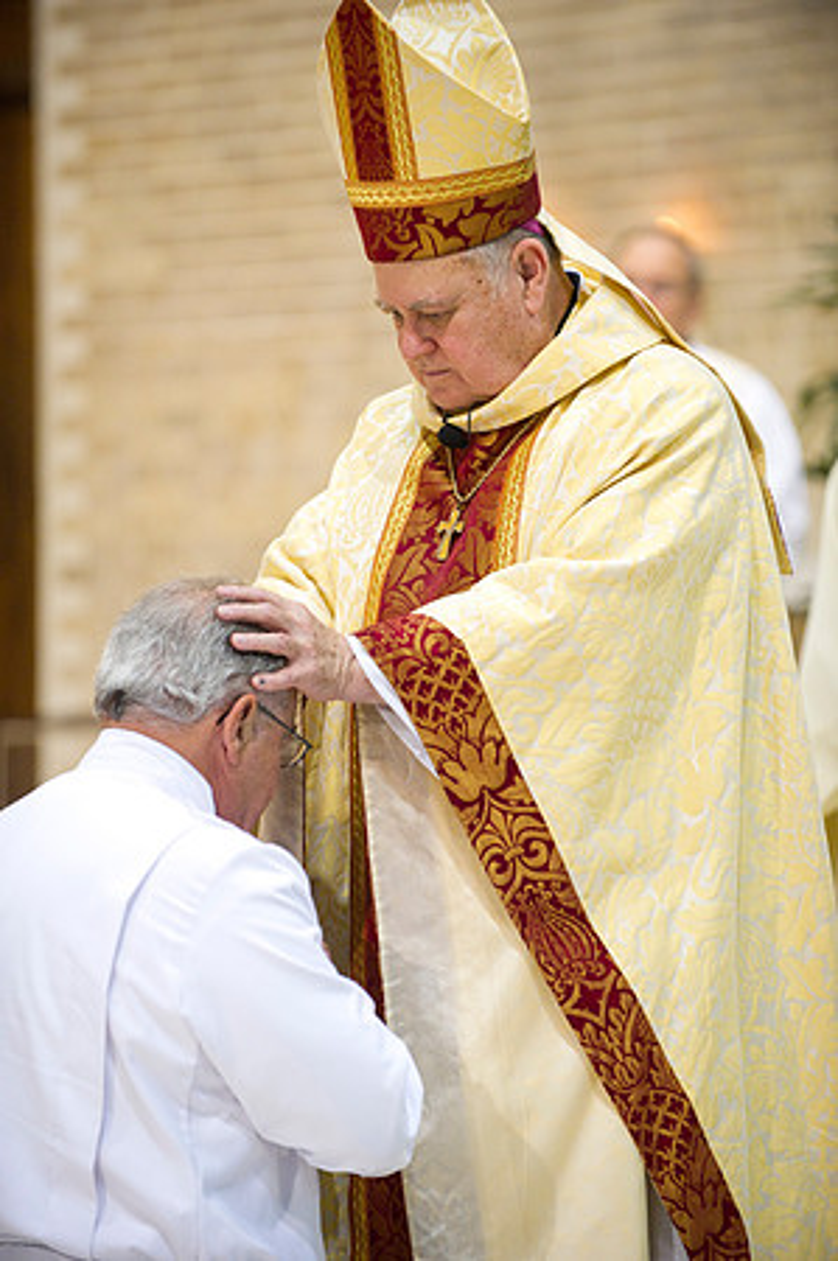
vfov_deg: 12.9
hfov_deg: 8.6
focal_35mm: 160
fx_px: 5599
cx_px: 419
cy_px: 630
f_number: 2.8
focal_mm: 160
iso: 2000
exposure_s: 1/125
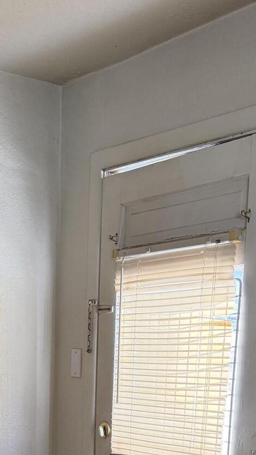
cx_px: 42
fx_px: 760
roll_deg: -1.7
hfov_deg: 18.9
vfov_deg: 30.0
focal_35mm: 63
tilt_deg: -10.9
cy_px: 498
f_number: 1.78
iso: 200
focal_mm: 6.76
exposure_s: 1/79
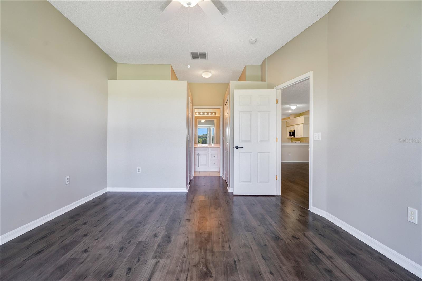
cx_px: 211
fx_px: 188
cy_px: 140
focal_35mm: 16
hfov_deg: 96.7
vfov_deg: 73.7
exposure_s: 1/160
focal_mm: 16
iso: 800
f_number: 7.1
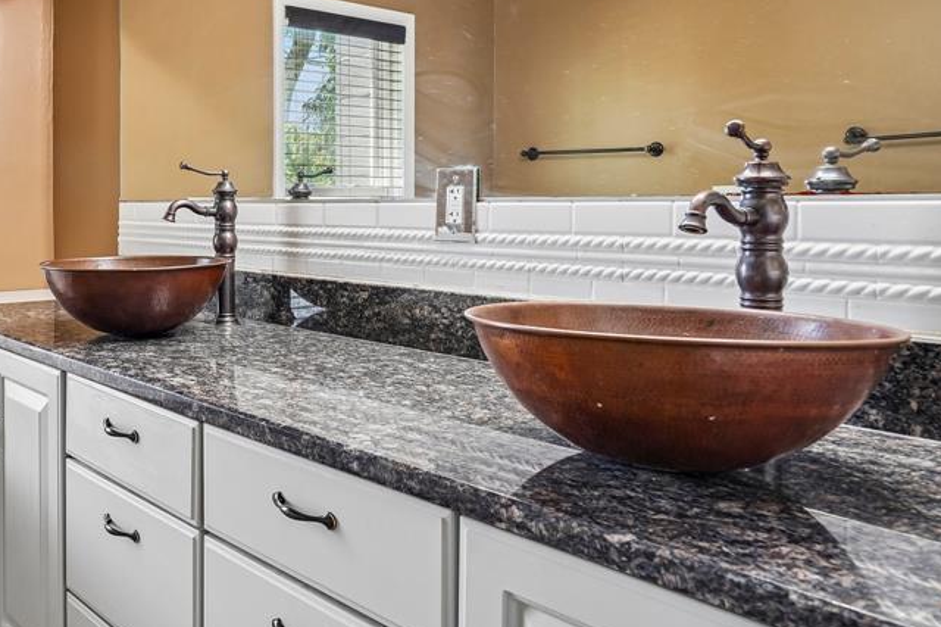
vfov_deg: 40.7
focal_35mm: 32
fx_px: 836
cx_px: 204
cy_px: 219
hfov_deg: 55.1
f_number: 8
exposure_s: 1/13
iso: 400
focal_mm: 20
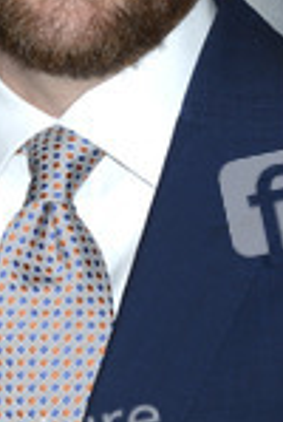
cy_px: 48
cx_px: 109
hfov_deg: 4.1
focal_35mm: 335
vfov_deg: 6.1
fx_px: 3932
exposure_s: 1/250
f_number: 7.1
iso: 500
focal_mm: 125
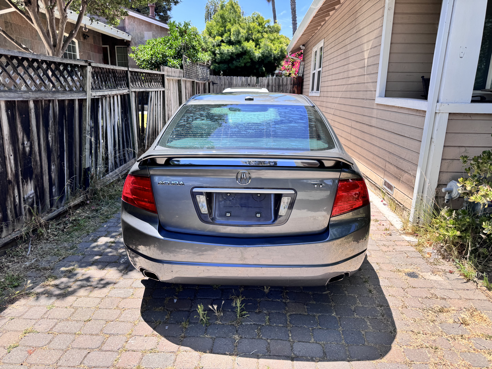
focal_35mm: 24
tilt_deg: -14.4
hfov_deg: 71.6
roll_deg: -0.6
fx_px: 341
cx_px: 246
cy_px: 184
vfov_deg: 56.8
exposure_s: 1/832
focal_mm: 6.76
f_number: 1.78
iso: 80
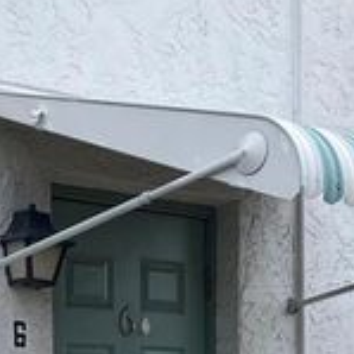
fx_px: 1284
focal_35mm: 111
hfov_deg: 15.4
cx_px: -17
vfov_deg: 14.1
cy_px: 617
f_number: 1.8
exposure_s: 1/631
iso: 20
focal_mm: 3.99
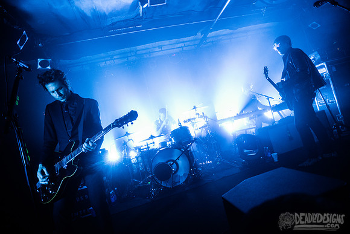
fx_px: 194
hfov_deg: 84.0
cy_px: 117
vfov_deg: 62.0
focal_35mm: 20
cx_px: 175
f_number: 3.2
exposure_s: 1/80
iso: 3200
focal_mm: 20
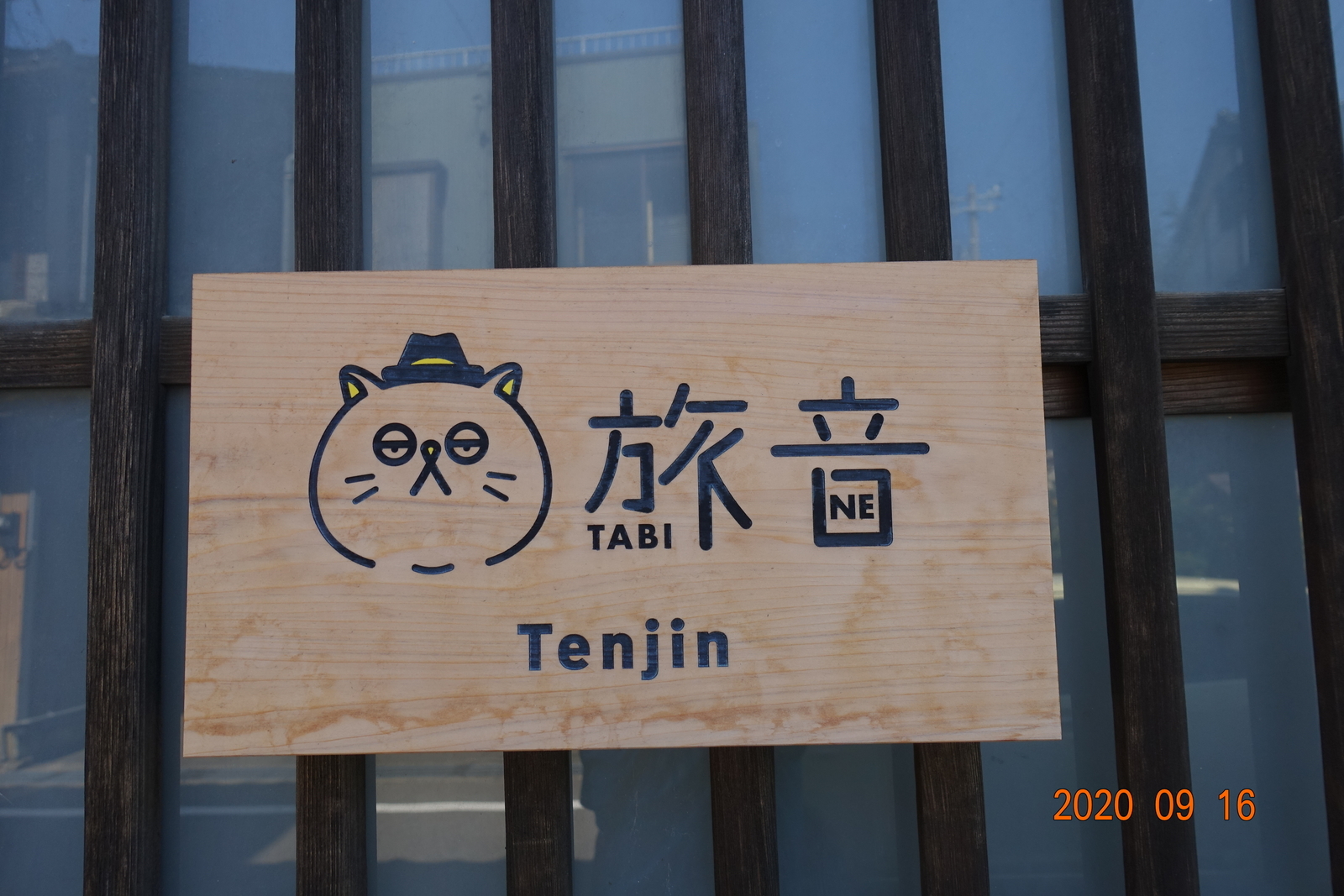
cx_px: 672
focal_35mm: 24
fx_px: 896
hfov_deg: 73.7
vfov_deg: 53.1
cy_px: 448
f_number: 4
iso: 125
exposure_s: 1/160
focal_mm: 8.8
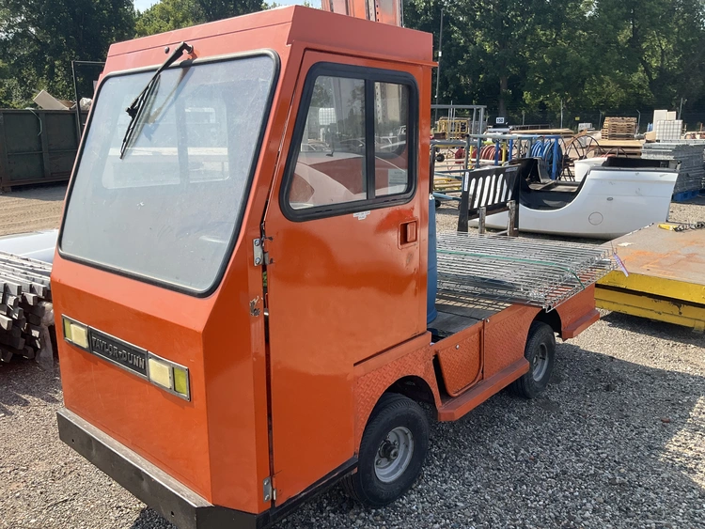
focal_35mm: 29
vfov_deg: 48.3
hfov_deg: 61.6
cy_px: 264
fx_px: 591
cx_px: 352
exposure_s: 1/978
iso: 25
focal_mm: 3
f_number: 1.8
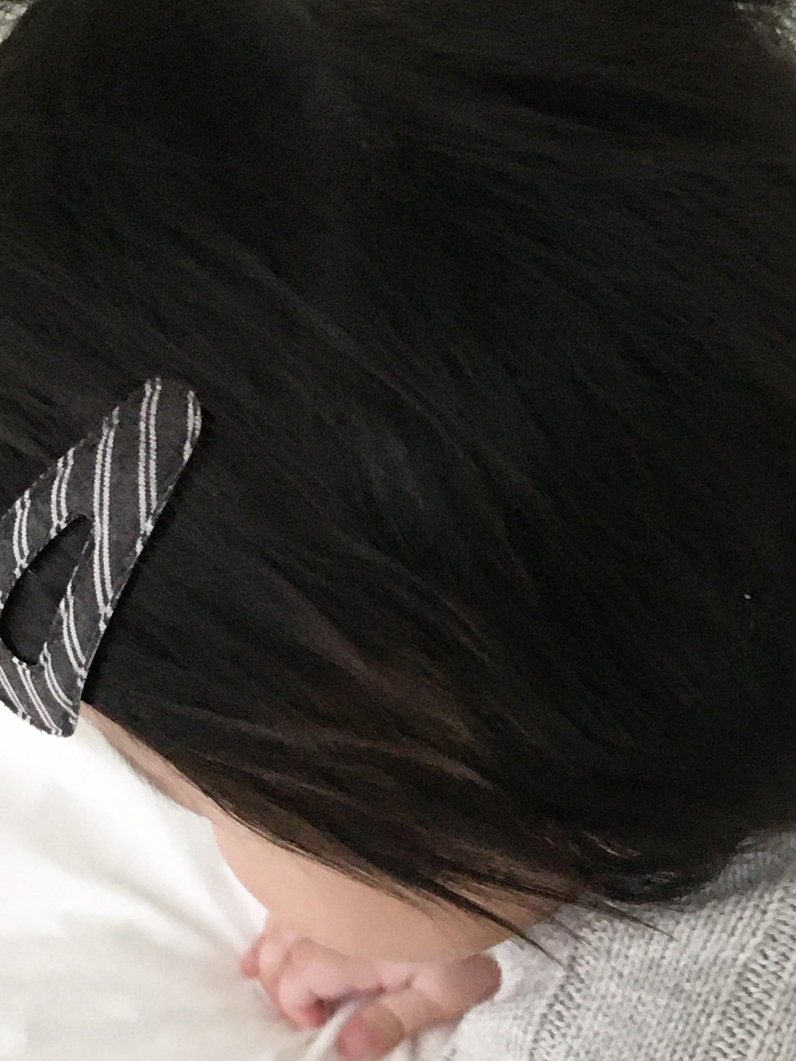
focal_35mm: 88
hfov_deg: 16.5
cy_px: 1012
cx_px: 783
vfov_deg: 21.6
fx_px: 2698
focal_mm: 4.15
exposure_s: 1/30
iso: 125
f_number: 2.2
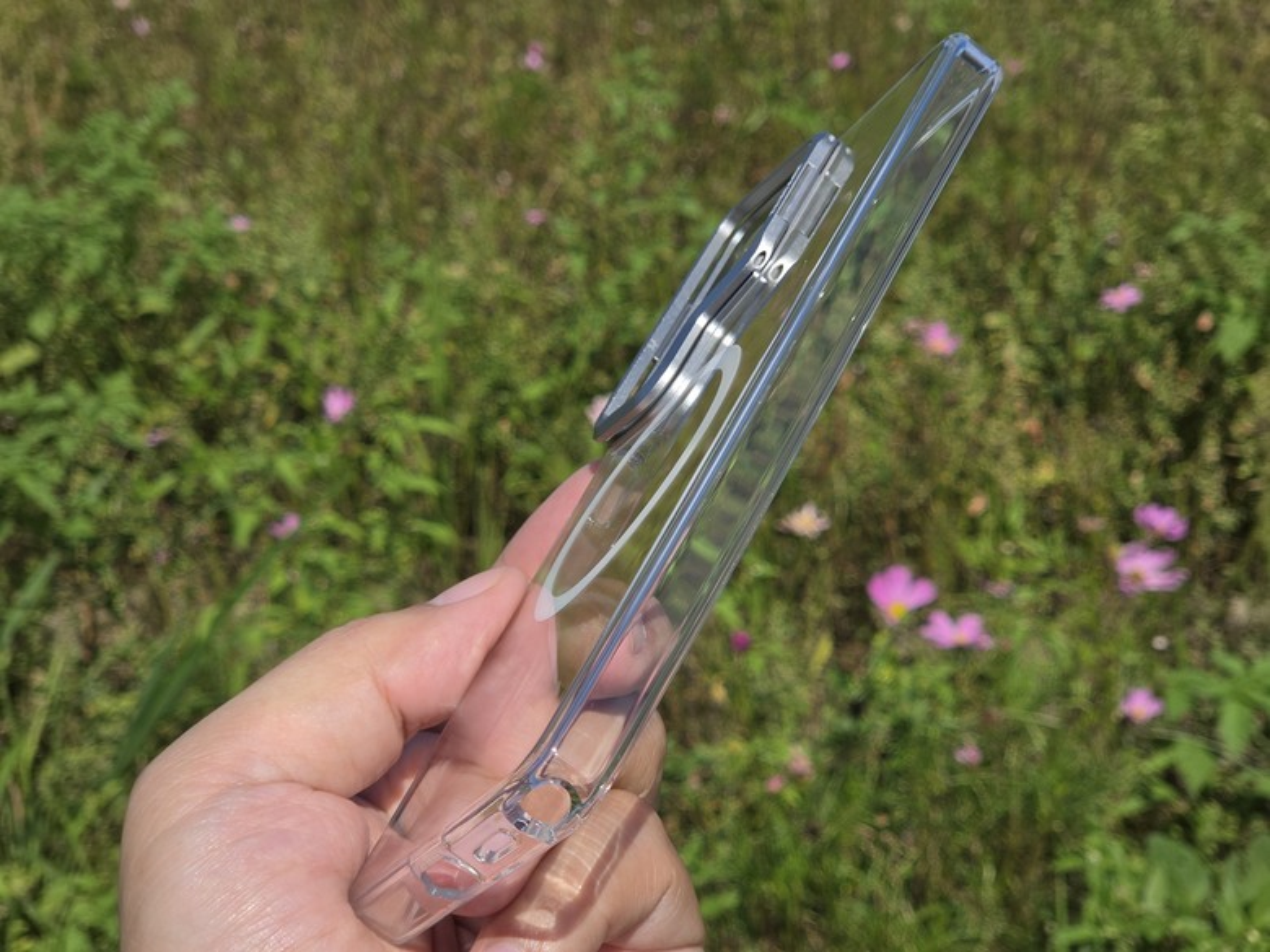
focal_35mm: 69
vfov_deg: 21.3
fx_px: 2531
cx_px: 635
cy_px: 476
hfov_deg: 28.2
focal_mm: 7
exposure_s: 1/1286
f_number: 2.4
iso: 25
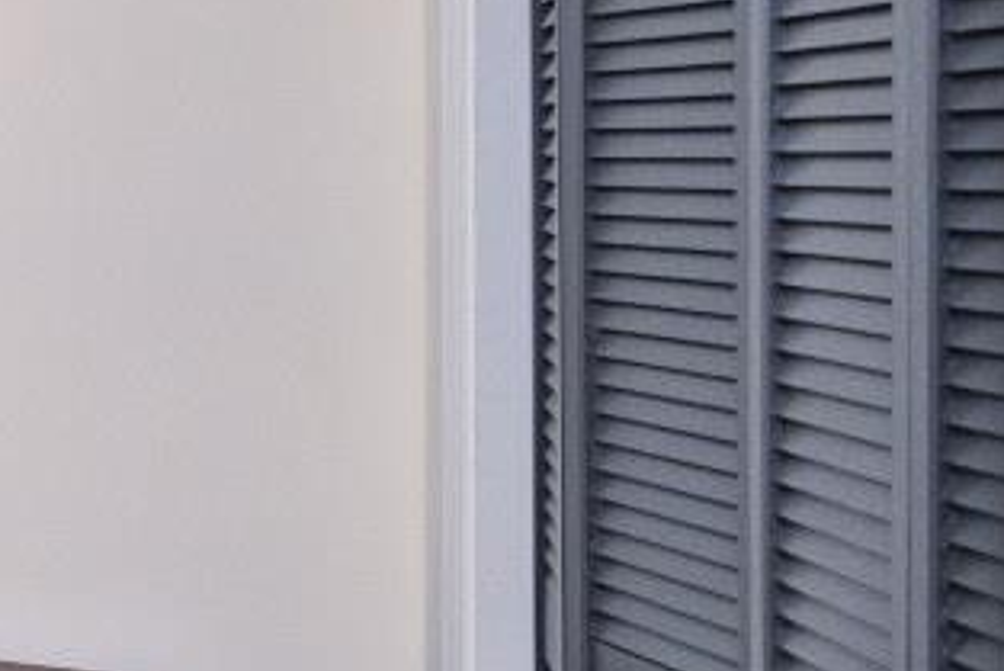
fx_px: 1869
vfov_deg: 20.1
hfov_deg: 15.7
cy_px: 144
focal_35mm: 67
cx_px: -1347
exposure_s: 1/60
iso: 1000
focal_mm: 14
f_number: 4
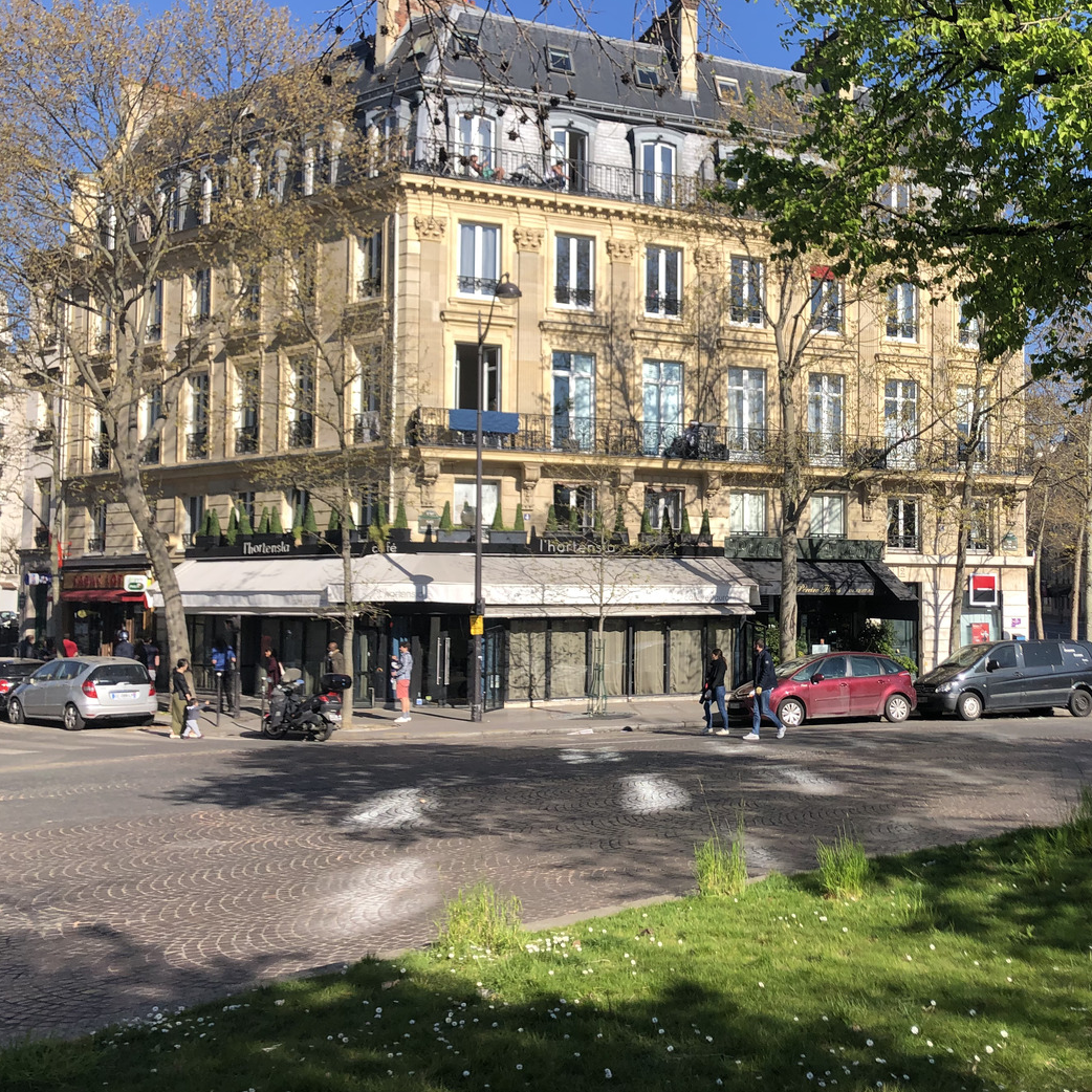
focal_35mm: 38
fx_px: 1356
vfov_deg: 43.9
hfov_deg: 42.6
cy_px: 538
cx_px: 810
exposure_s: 1/1675
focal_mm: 4
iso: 20
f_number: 1.8
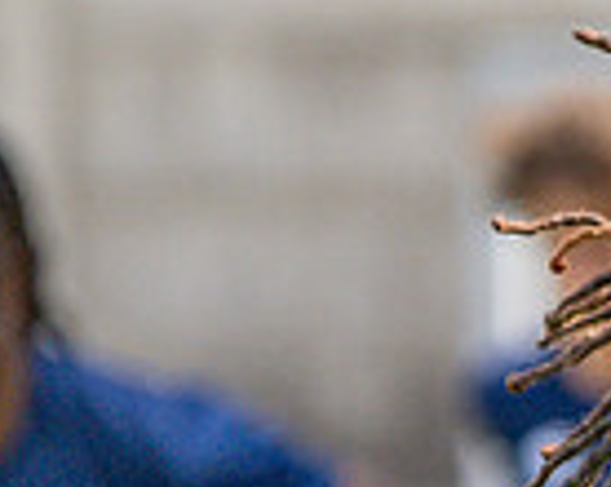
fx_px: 15349
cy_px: 609
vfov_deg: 1.8
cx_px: 1360
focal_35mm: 850
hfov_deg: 2.3
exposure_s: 1/6400
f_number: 1.6
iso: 220
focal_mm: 85
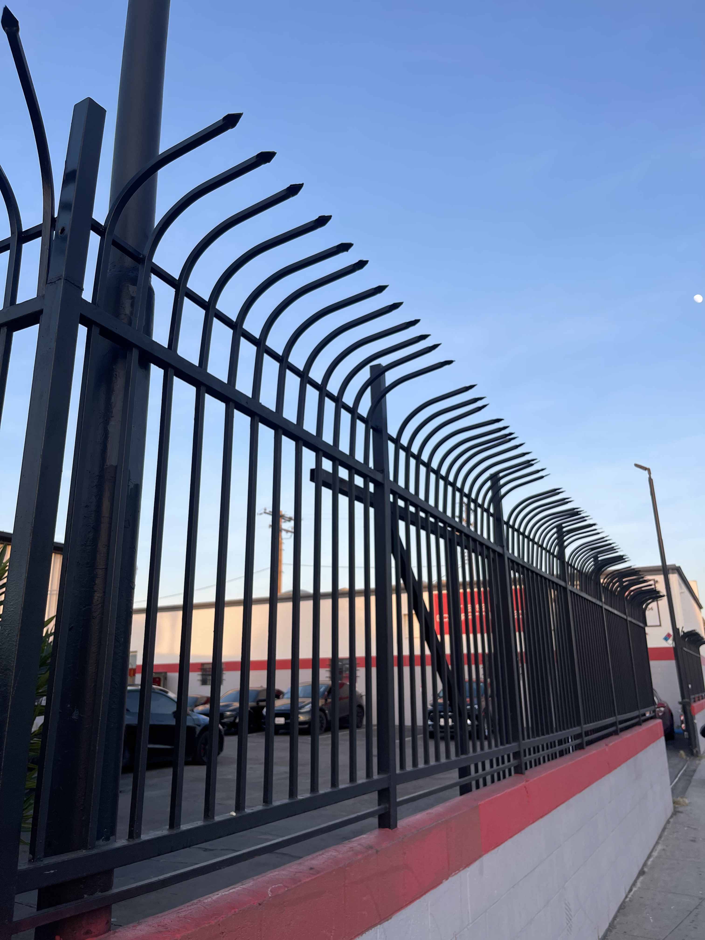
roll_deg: +1.2
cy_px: 470
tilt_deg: +16.1
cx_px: 352
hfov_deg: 54.9
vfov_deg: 69.4
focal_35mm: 25
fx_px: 679
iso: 32
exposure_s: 1/592
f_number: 1.6
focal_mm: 5.1
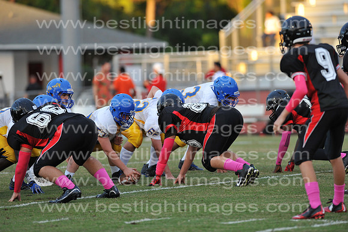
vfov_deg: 4.6
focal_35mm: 300
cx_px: 174
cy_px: 116
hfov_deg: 6.9
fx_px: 2898
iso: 1600
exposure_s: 1/800
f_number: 4
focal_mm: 300
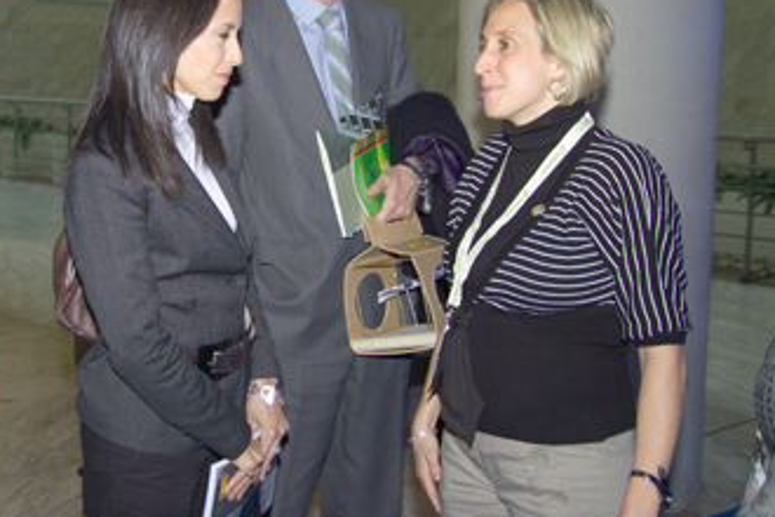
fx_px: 1292
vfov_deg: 22.5
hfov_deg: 33.0
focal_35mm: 60
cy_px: 157
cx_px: 228
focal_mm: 33
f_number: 4.8
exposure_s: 1/45
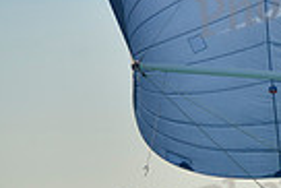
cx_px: 595
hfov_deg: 6.6
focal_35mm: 299
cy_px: 253
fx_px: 2336
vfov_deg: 4.6
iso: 200
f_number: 5
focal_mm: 70
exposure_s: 1/800
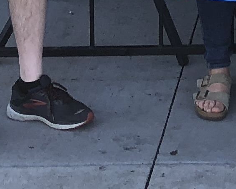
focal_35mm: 195
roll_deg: +0.0
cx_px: 351
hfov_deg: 9.6
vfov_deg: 7.1
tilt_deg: -4.2
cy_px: -362
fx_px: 1362
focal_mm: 3.99
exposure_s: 1/302
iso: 20
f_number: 1.8
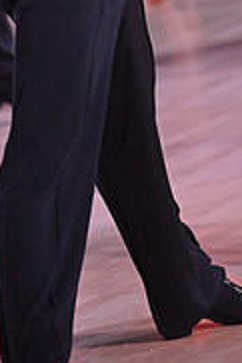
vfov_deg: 3.7
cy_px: -174
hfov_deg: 2.5
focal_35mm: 560
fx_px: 5635
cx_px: 281
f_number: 5
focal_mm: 175
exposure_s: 1/500
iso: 4000
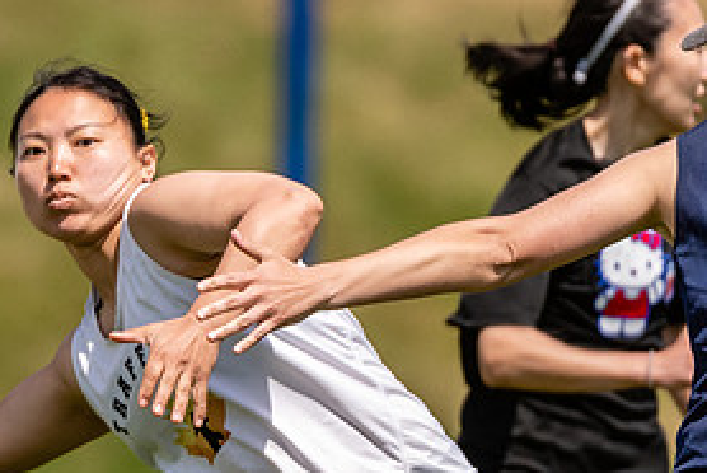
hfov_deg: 1.2
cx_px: 203
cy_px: 421
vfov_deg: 0.8
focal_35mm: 1761
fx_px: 34620
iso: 360
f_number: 4
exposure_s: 1/2500
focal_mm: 400
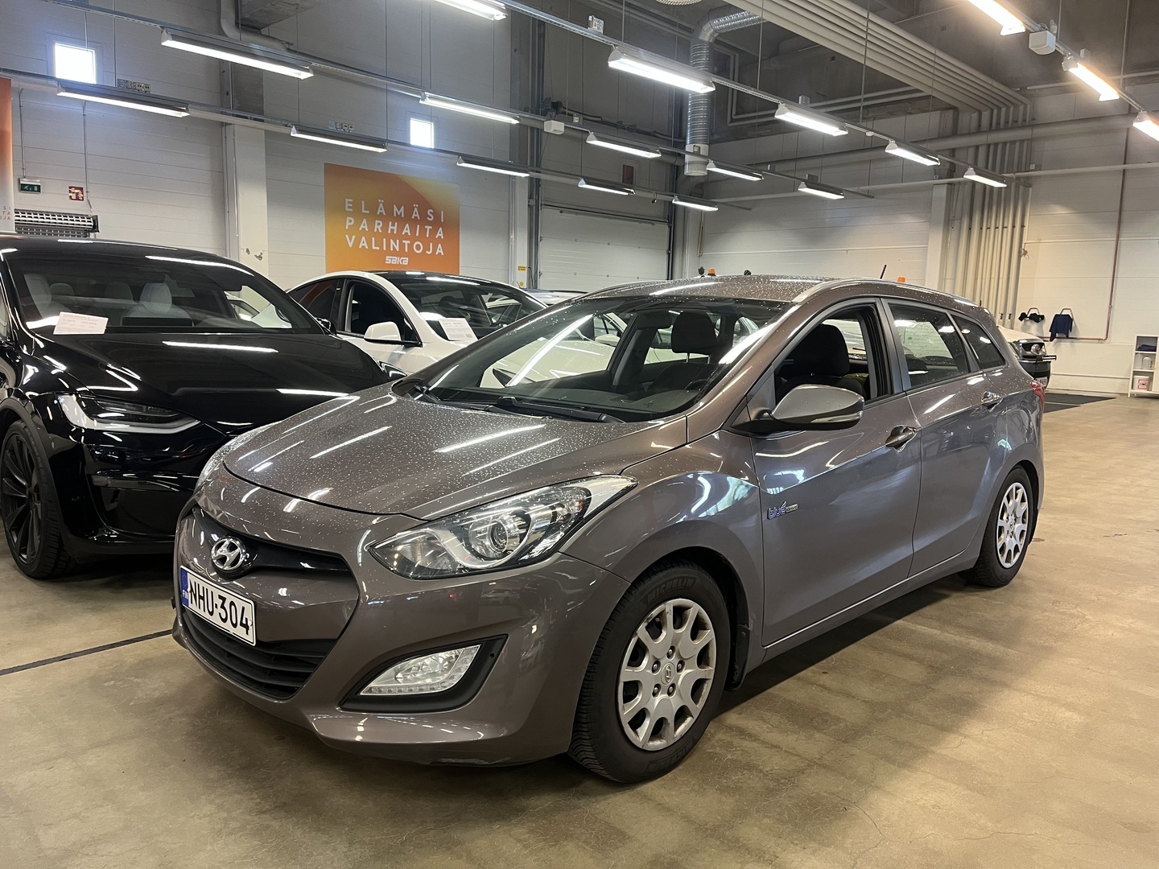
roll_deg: -0.7
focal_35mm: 26
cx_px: 580
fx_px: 871
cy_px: 434
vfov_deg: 53.1
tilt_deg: -9.3
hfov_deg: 67.3
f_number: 1.6
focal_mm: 5.1
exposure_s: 1/50
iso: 125
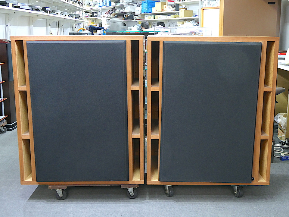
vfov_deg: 32.9
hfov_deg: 42.9
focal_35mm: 44
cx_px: 144
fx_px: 367
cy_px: 108
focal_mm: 7.8
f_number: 3.9
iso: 200
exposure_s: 1/4
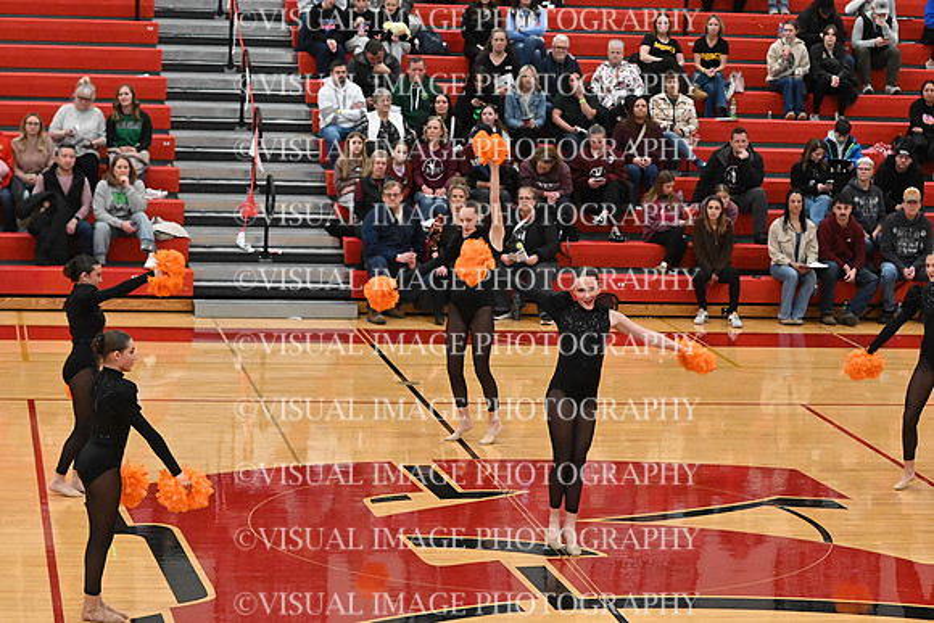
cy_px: 312
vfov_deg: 13.0
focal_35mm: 105
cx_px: 467
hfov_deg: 19.5
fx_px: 2725
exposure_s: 1/400
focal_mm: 70
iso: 8000
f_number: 4
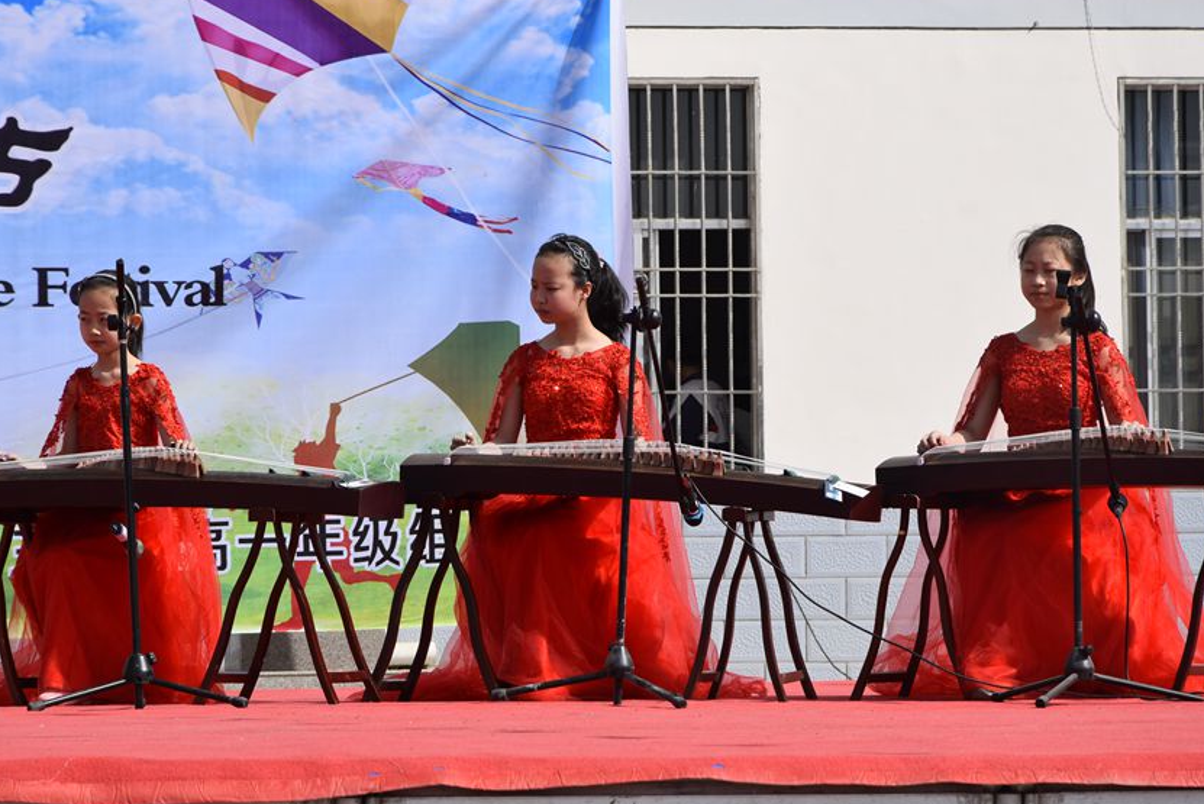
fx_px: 5706
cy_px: 392
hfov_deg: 12.0
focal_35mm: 171
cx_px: 598
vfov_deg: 8.1
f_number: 11
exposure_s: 1/500
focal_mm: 105
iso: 200
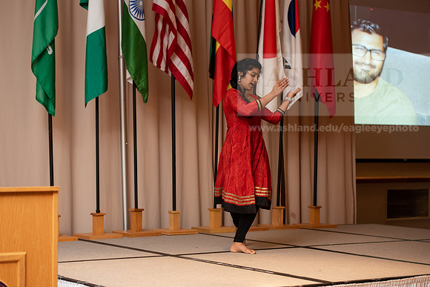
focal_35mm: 85
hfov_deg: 23.9
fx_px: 1015
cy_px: 144
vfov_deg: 16.1
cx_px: 215
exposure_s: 1/160
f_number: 3.5
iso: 2000
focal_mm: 85
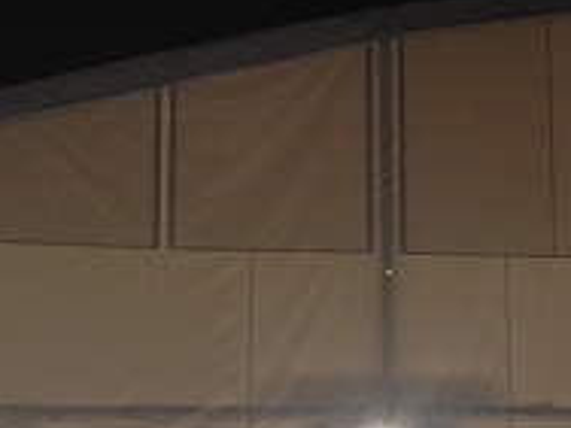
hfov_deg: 16.7
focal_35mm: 112
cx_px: 711
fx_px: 1847
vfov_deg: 13.2
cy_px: 346
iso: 80
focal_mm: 4.28
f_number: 2.4
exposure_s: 1/20
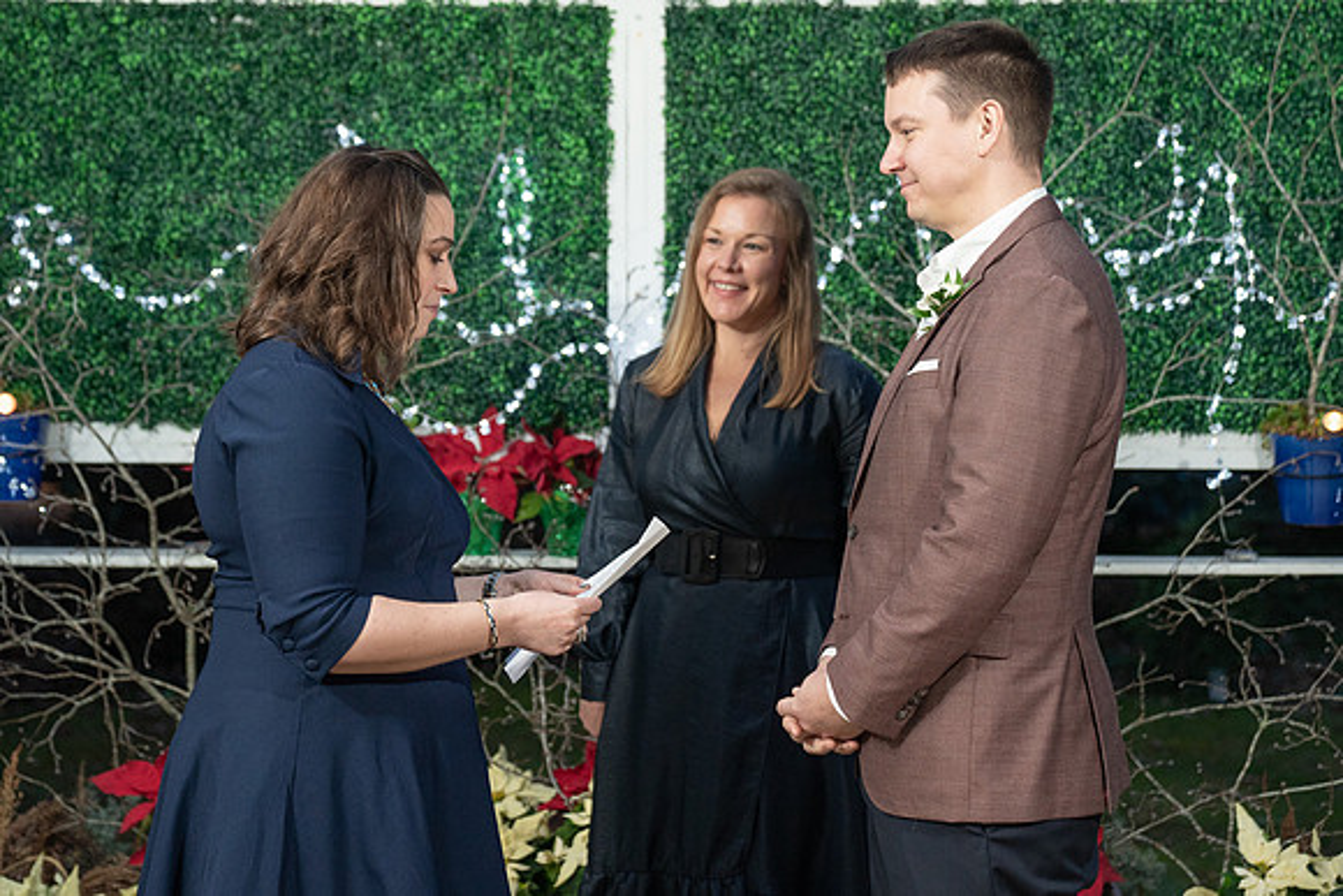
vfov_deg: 22.1
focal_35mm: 61
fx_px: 2290
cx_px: 681
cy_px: 415
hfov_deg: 32.7
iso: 2000
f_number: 2.8
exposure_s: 1/100
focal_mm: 51
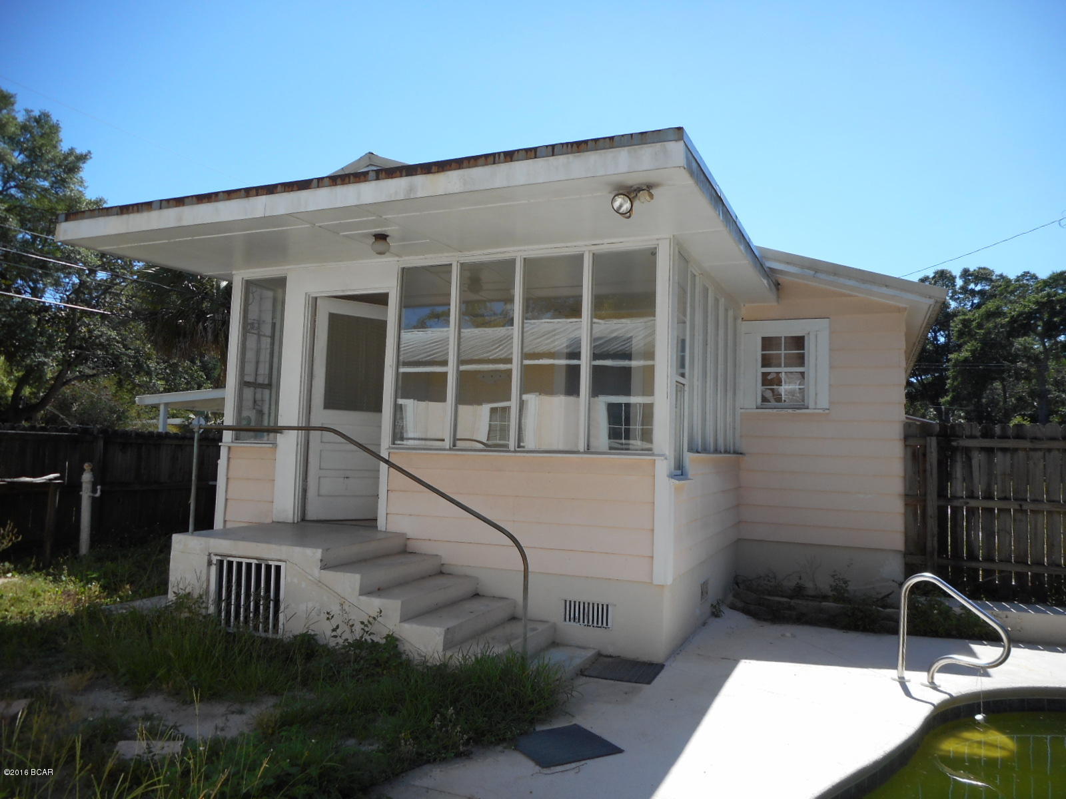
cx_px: 533
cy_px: 400
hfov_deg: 69.4
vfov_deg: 54.9
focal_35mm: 25
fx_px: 770
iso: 80
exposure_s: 1/500
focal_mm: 4.5
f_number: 3.7
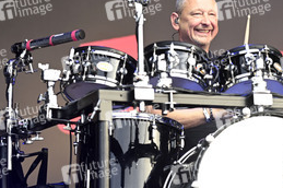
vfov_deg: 5.6
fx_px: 1916
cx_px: 214
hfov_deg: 8.4
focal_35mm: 244
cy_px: 90
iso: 320
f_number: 3.2
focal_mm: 140
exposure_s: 1/400
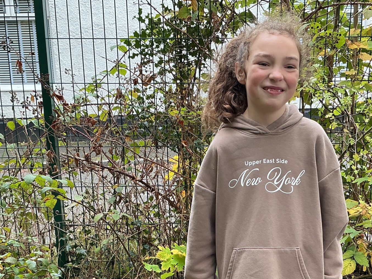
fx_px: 591
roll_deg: +0.9
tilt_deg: -18.1
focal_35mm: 55
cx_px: 211
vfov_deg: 25.8
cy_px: 245
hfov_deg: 34.9
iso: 32
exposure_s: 1/100
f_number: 1.8
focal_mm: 3
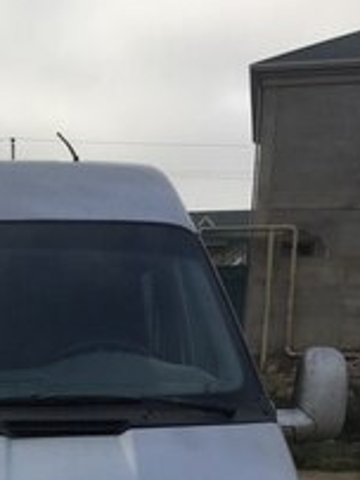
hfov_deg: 19.9
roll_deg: +0.7
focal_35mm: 71
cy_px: 570
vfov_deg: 24.9
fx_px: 986
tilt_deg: -12.5
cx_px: -21
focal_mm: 4.15
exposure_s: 1/1721
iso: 32
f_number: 2.2
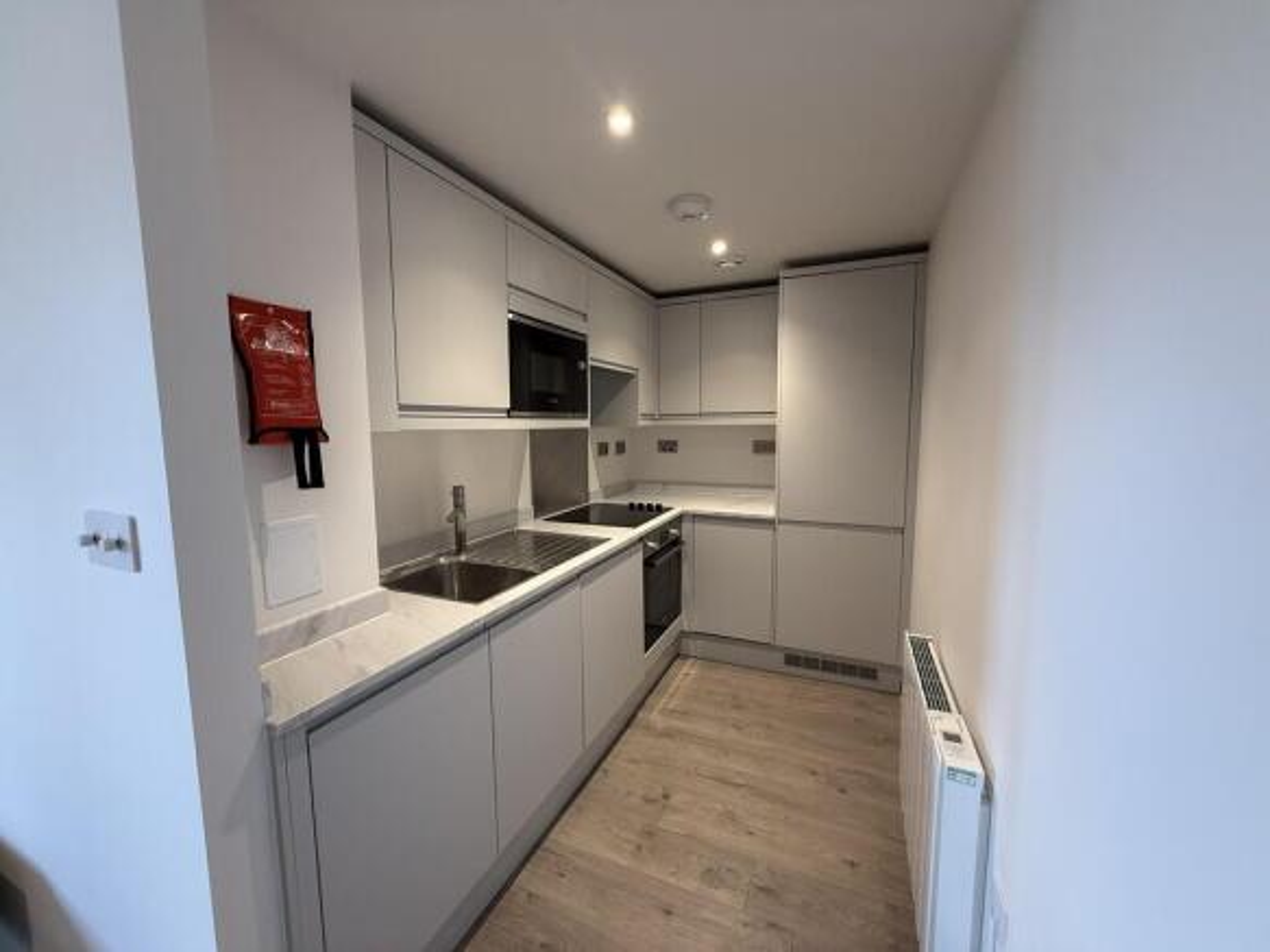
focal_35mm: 14
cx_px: 635
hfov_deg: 102.1
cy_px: 476
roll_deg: +0.7
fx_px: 514
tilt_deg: -5.8
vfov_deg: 85.7
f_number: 2.2
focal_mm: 2.22
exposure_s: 1/50
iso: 200
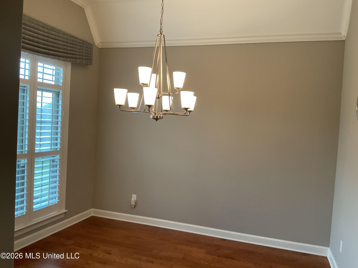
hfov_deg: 61.7
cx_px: 179
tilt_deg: -2.3
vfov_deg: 48.2
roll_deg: -5.4
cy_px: 134
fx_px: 300
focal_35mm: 29
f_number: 1.8
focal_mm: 3
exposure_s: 1/60
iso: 80
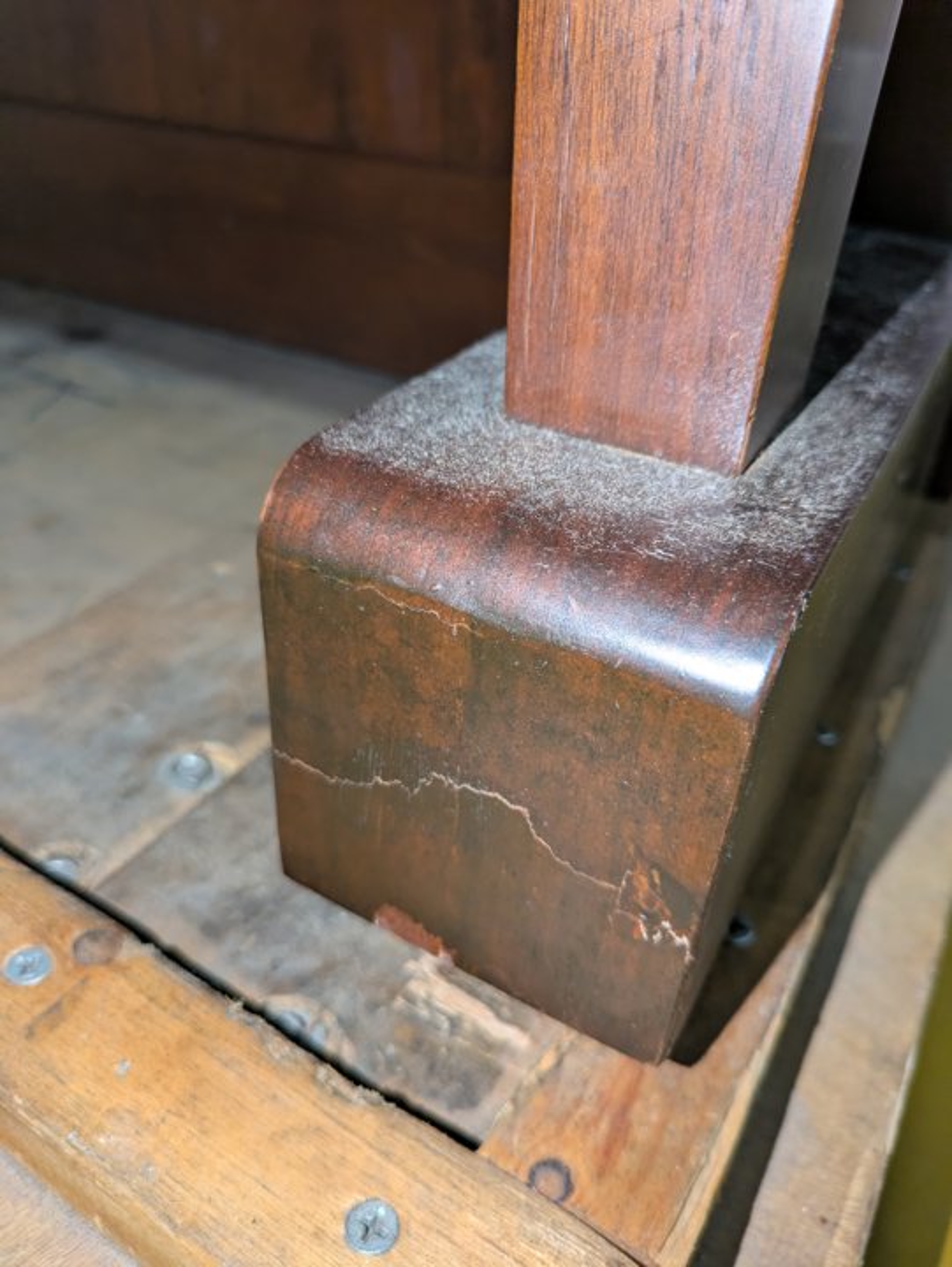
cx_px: 476
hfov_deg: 54.9
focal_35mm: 25
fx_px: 916
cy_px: 634
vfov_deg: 69.4
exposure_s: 1/50
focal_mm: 5.43
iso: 162
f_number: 1.89
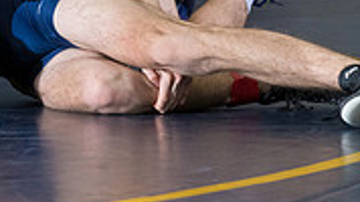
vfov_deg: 1.9
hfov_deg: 3.3
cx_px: -111
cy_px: 49
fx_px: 6174
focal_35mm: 647
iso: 1250
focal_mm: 190
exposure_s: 1/250
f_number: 5.6
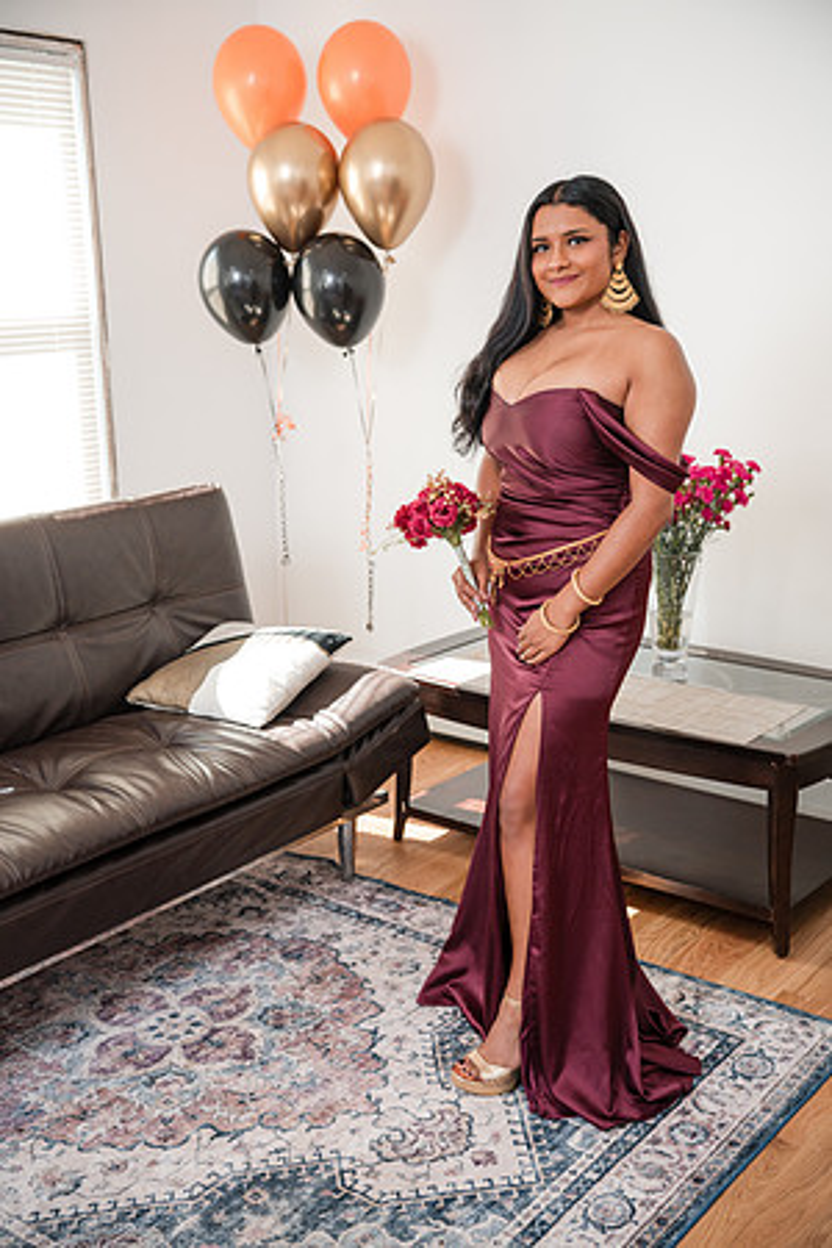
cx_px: 416
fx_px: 1491
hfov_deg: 31.2
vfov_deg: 45.4
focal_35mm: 43
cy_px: 624
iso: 1000
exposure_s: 1/250
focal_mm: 43
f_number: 3.2
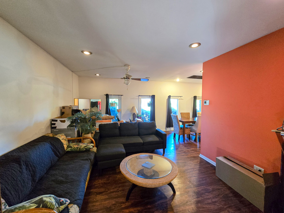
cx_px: 142
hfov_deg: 106.2
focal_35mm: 13
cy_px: 106
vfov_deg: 89.9
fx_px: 107
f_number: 2.2
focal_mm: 2.2
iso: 1000
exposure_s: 1/60
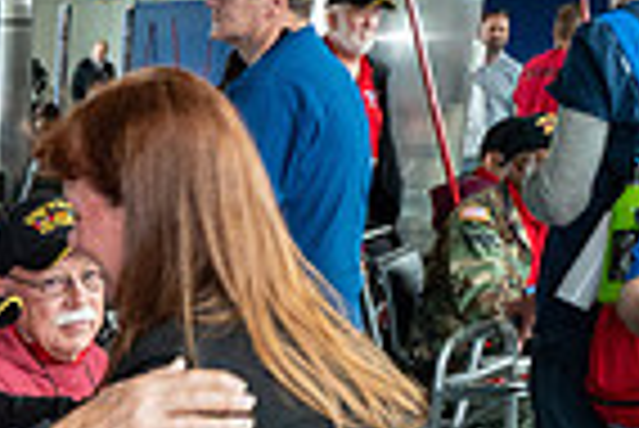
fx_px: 1741
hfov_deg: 19.1
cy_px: 703
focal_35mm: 98
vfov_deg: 13.0
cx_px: -212
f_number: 11
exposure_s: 1/80
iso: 4500
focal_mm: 24
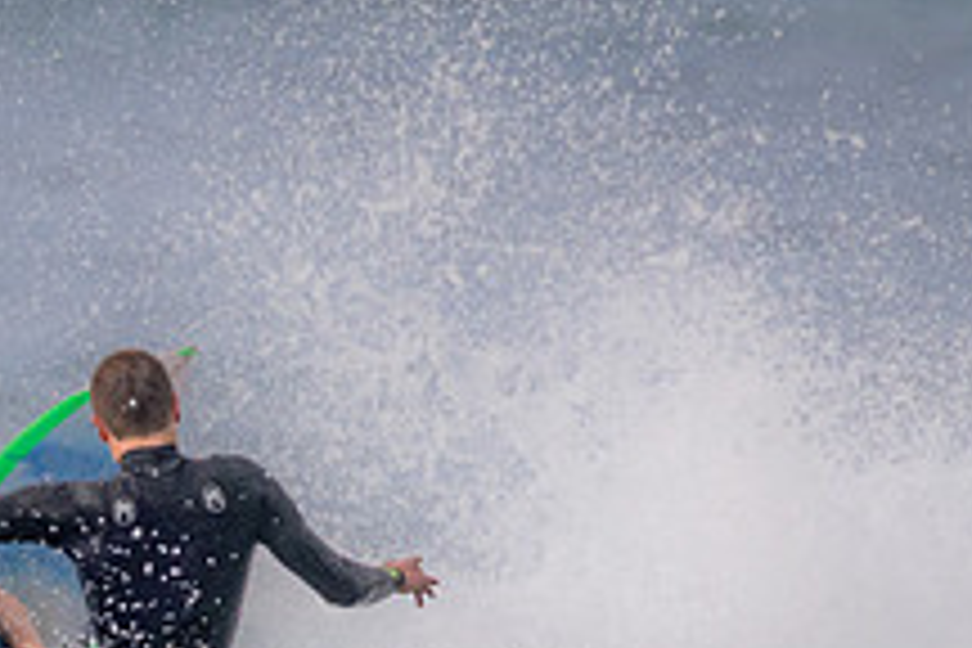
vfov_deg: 0.6
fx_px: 66793
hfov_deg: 0.8
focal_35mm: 2474
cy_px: 585
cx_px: 120
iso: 1400
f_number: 11
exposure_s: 1/2000
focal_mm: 800
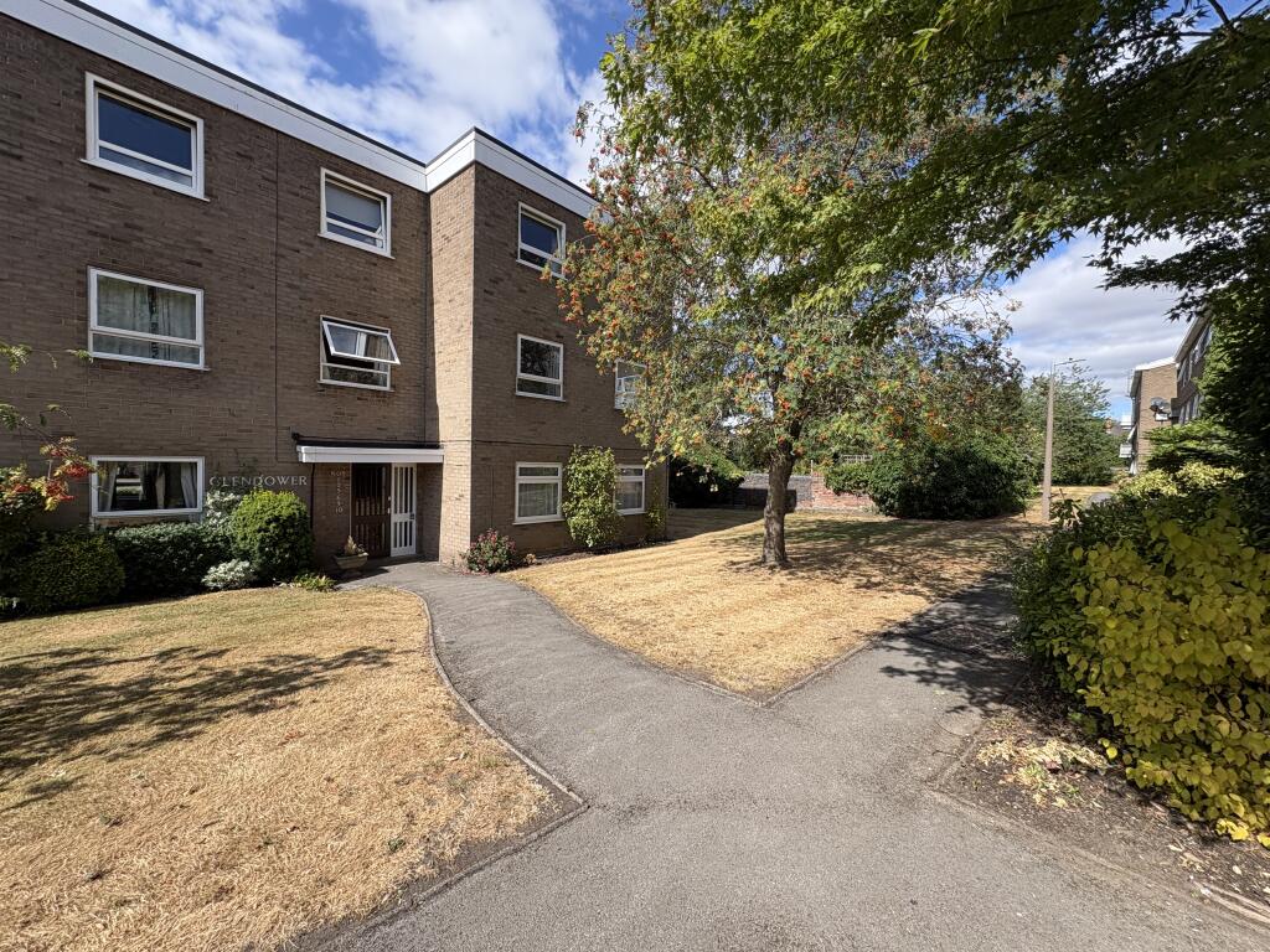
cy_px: 476
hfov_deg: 102.1
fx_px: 514
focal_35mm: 14
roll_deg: -1.3
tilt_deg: -1.7
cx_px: 635
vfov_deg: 85.7
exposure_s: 1/1323
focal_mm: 2.22
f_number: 2.2
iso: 50
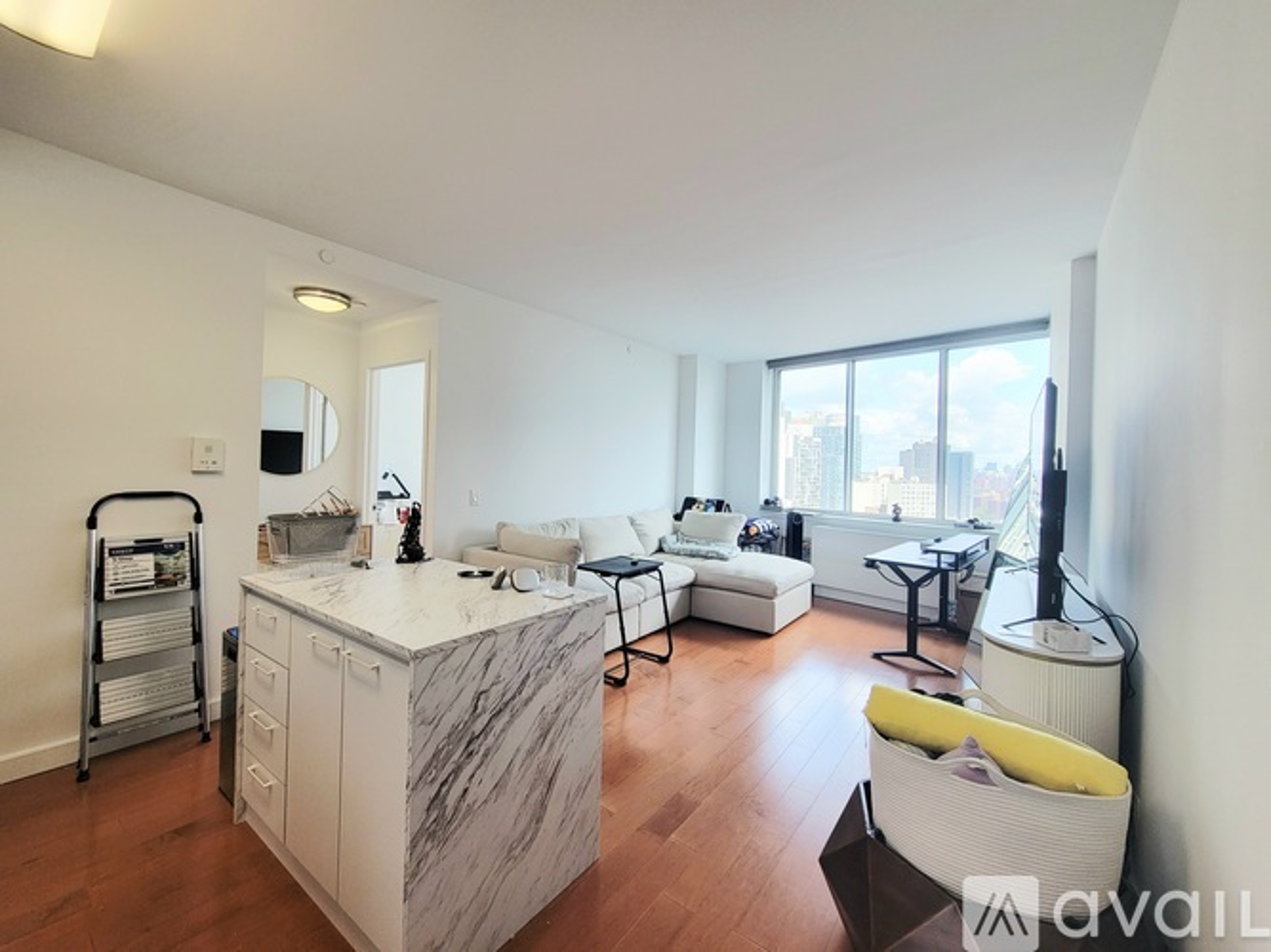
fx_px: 477
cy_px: 476
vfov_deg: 89.9
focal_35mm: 13
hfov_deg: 106.2
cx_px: 636
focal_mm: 2.2
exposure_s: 1/120
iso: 80
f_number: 2.2
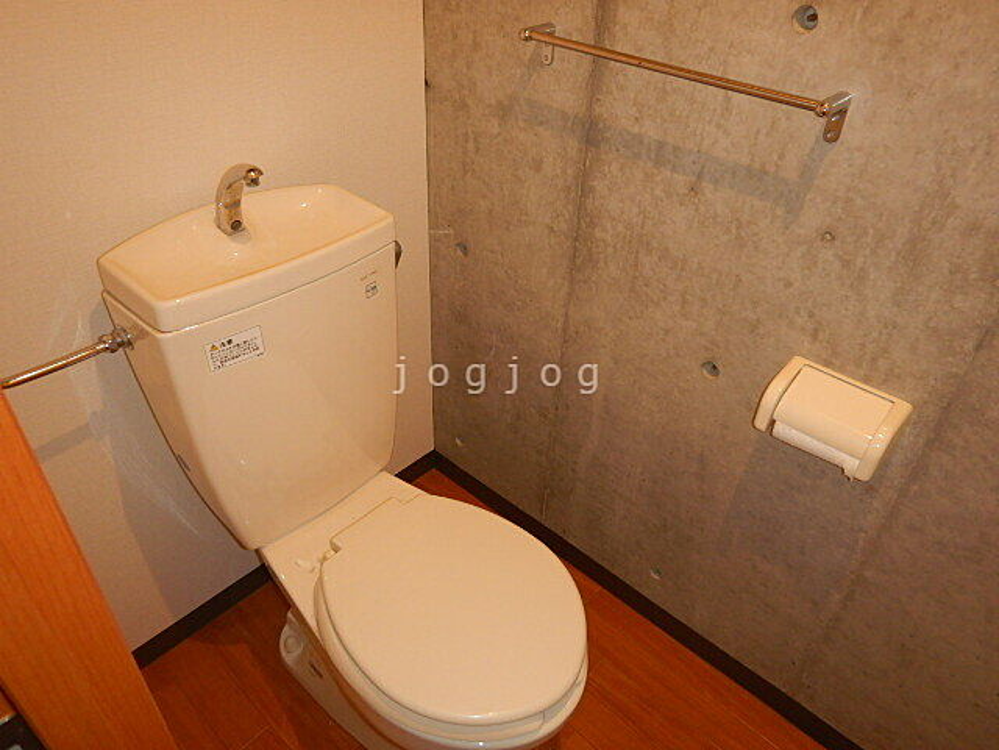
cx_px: 500
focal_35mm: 24
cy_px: 375
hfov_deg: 71.6
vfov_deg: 56.8
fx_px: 693
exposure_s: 1/30
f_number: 2.8
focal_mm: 4.3
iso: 200
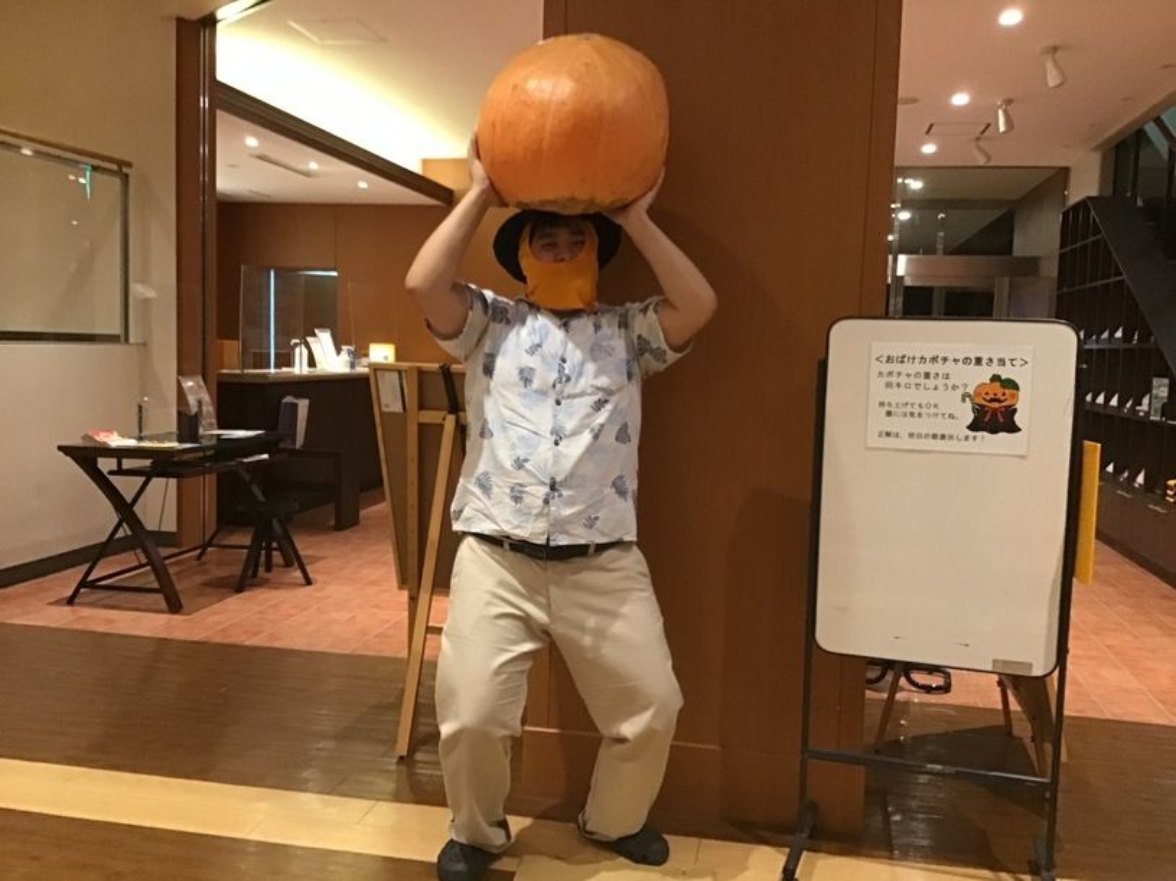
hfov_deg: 58.4
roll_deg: -2.7
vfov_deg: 45.4
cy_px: 440
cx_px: 588
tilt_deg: -6.1
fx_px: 1053
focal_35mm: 31
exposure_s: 1/15
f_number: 2.4
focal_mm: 3.3
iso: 200
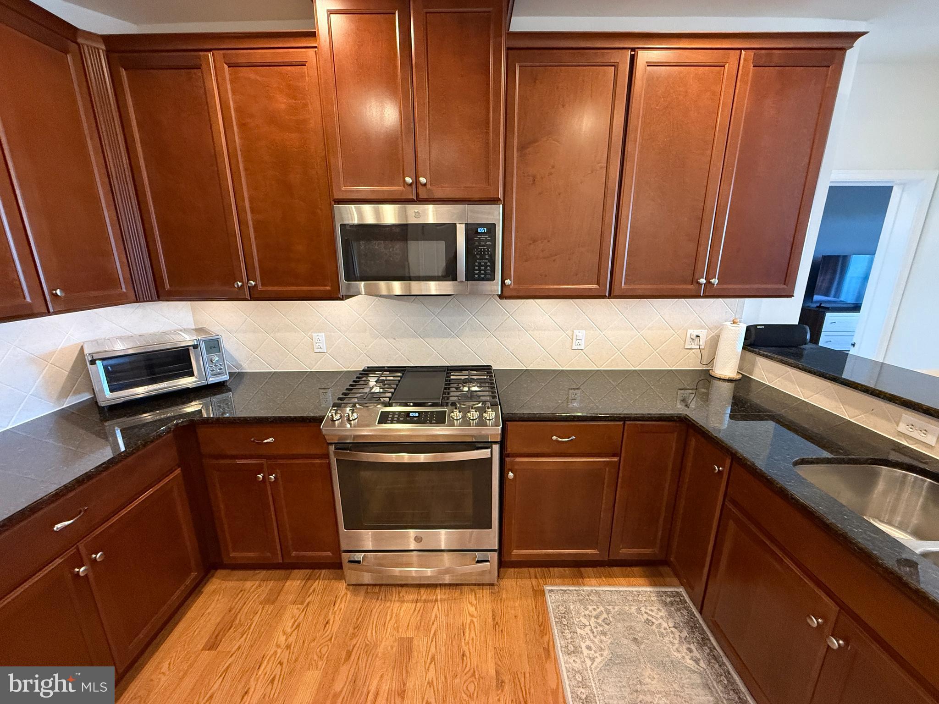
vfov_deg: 85.7
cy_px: 352
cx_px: 470
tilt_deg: -14.4
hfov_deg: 102.1
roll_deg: +0.2
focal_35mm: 14
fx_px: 380
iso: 500
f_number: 2.2
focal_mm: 2.22
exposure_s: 1/60
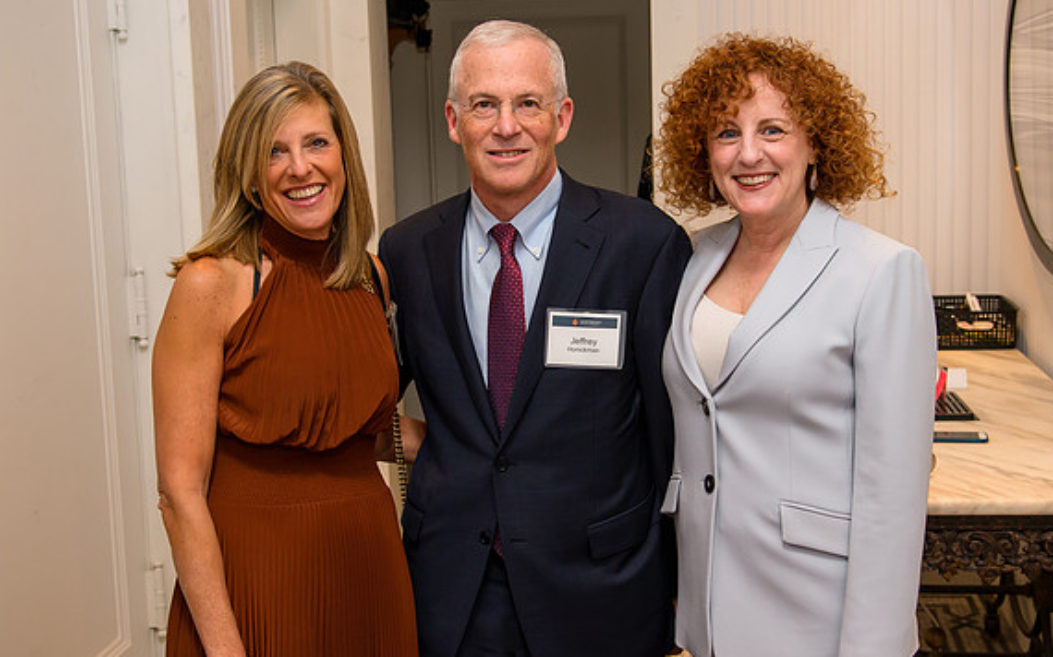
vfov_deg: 28.0
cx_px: 563
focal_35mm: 46
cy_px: 316
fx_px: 1320
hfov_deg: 43.5
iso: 800
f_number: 5.6
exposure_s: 1/125
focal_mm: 38
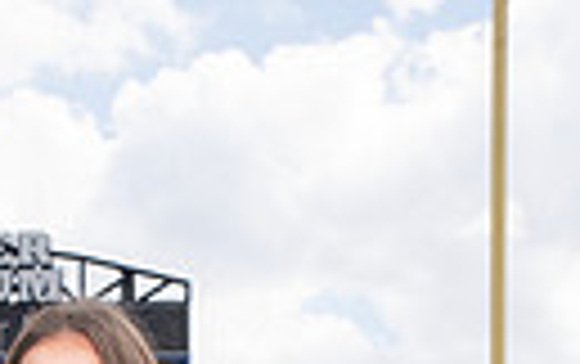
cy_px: 939
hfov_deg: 15.0
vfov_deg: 8.7
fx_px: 2137
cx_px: -67
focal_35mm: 135
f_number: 7.1
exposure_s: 1/320
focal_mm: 38
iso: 125
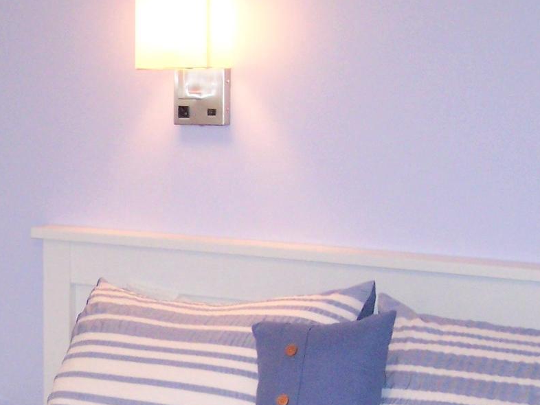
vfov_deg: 14.8
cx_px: 64
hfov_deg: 19.5
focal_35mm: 99
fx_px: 1545
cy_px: 349
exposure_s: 1/60
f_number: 2.8
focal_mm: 6.3
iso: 140
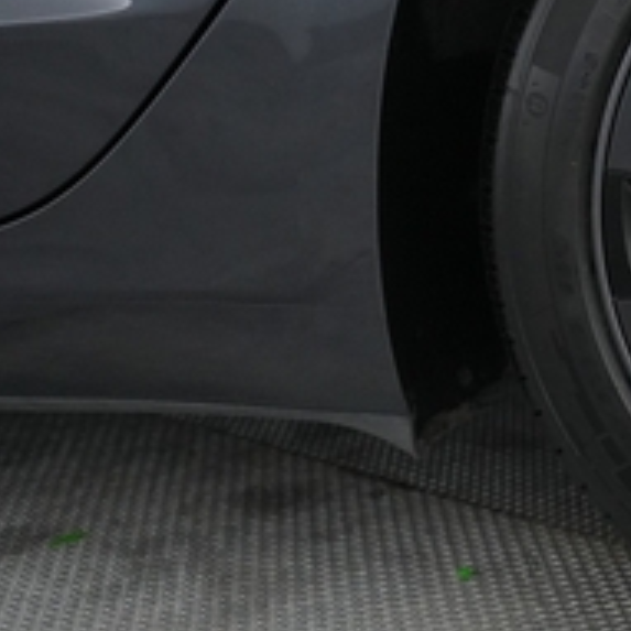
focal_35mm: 74
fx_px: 1526
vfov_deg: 23.3
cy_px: 208
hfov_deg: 19.8
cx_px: 984
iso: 5000
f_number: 2.8
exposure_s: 1/160
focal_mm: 26
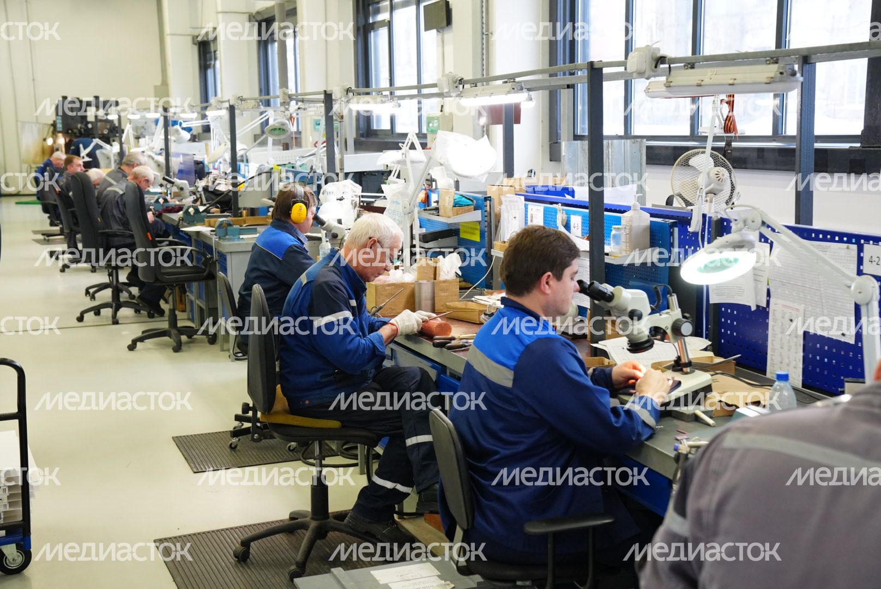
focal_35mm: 49
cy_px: 294
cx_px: 440
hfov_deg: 40.3
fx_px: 1200
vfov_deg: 27.6
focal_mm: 49
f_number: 5
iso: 3200
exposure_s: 1/200
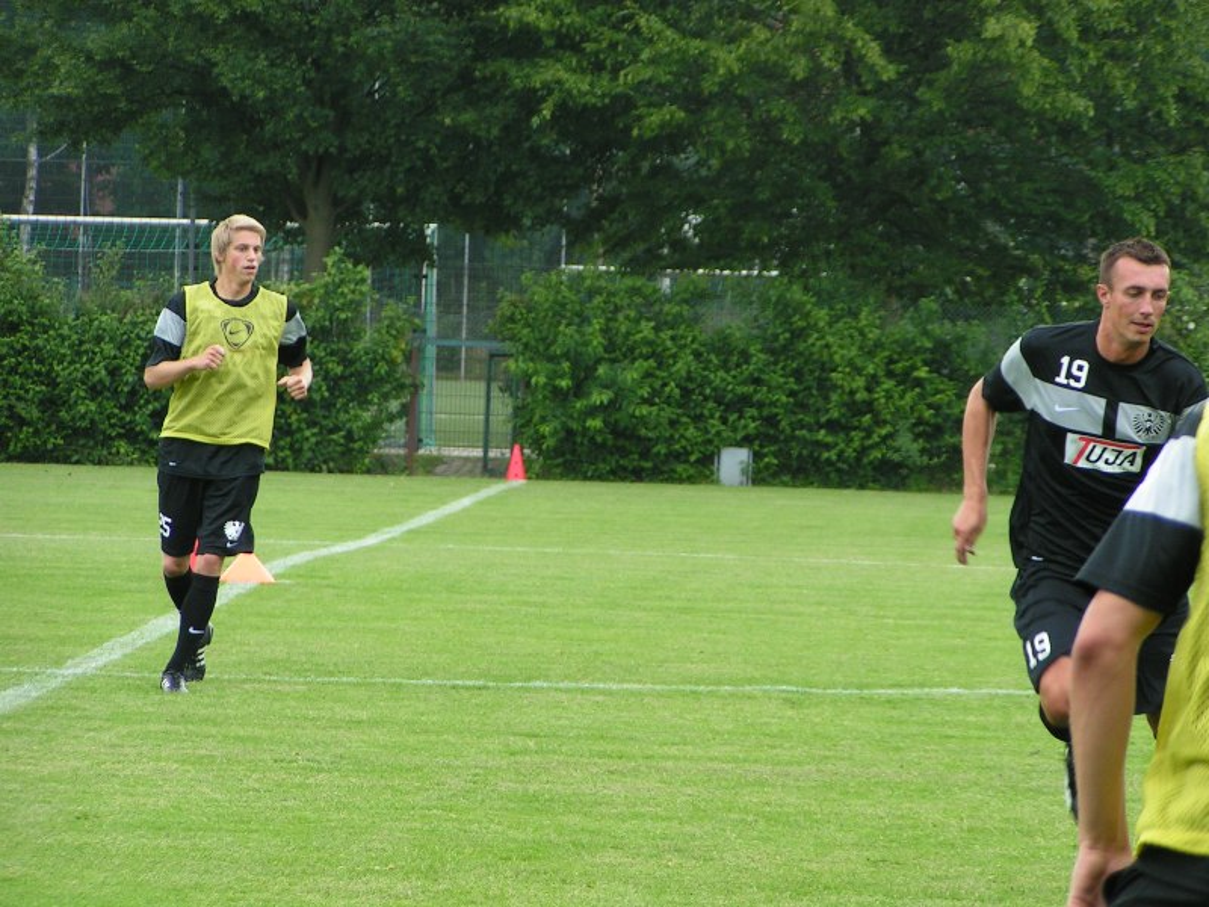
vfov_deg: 7.5
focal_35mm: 197
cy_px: 454
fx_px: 6880
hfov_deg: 10.0
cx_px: 604
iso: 80
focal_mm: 30.1
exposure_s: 1/200
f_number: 3.5
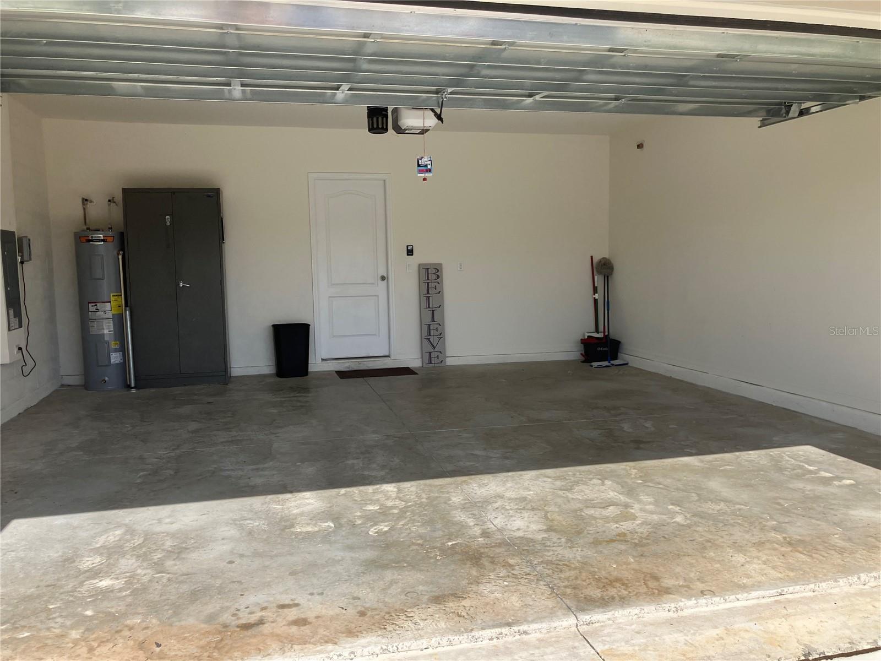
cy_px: 330
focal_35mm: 28
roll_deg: +0.9
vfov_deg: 49.7
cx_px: 440
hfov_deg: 63.4
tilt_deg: -6.1
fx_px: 713
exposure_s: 1/1185
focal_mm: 3.99
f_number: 1.8
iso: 32
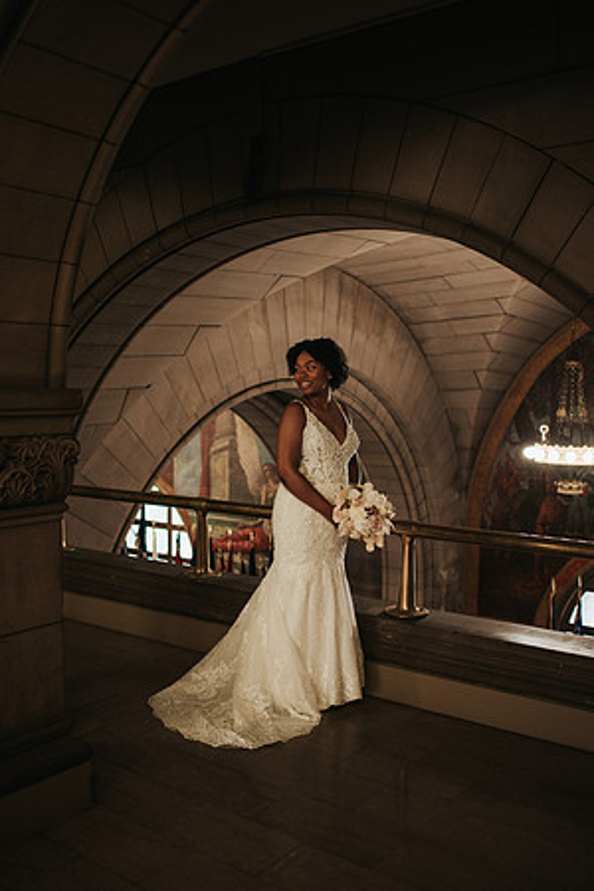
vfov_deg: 54.4
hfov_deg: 37.9
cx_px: 297
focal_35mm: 35
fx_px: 866
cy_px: 446
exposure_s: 1/125
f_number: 2.2
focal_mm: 35
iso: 1000
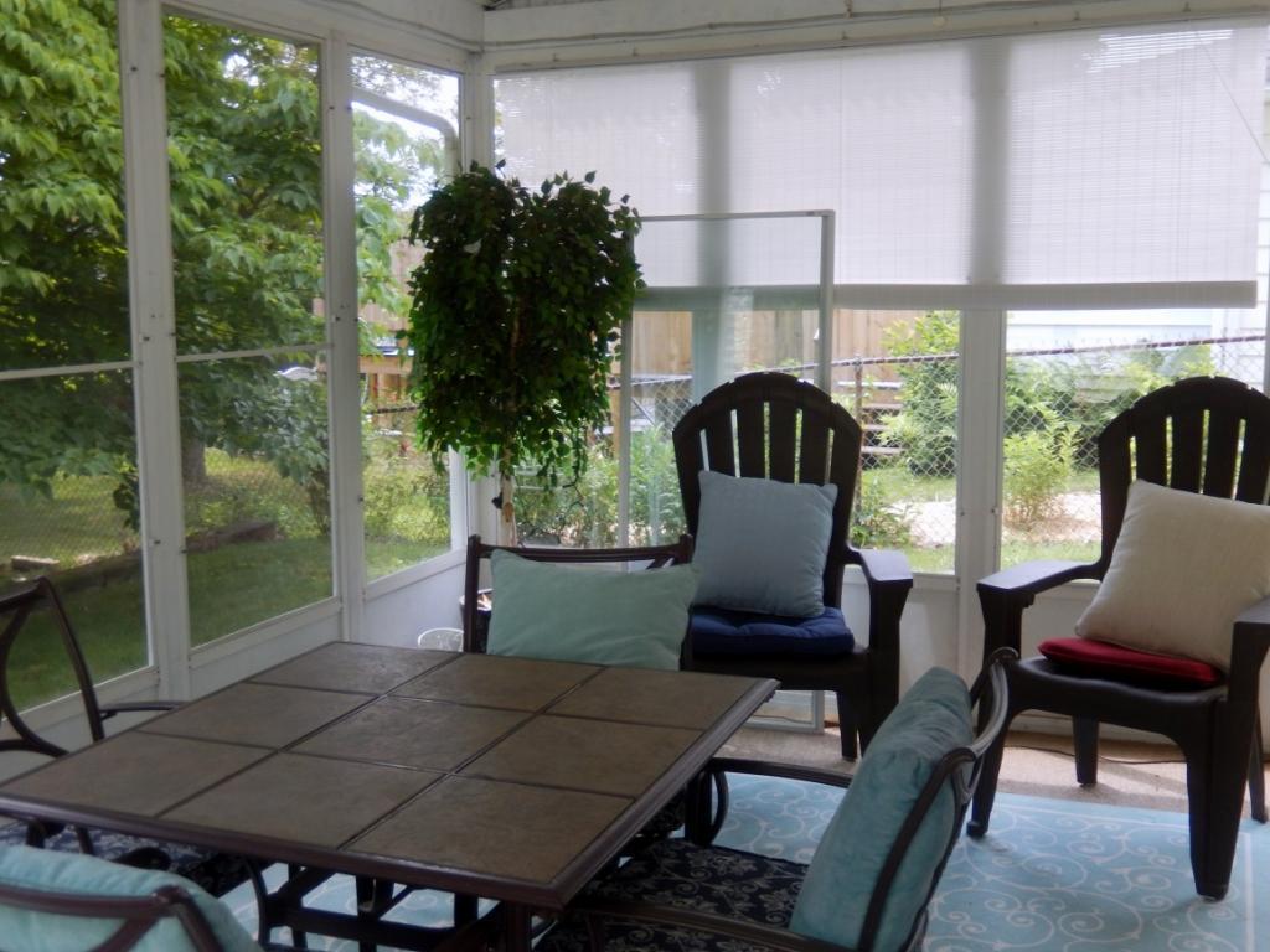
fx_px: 1321
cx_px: 635
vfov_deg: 39.7
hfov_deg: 51.4
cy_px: 476
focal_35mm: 36
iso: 125
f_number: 4
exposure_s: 1/160
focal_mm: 6.5
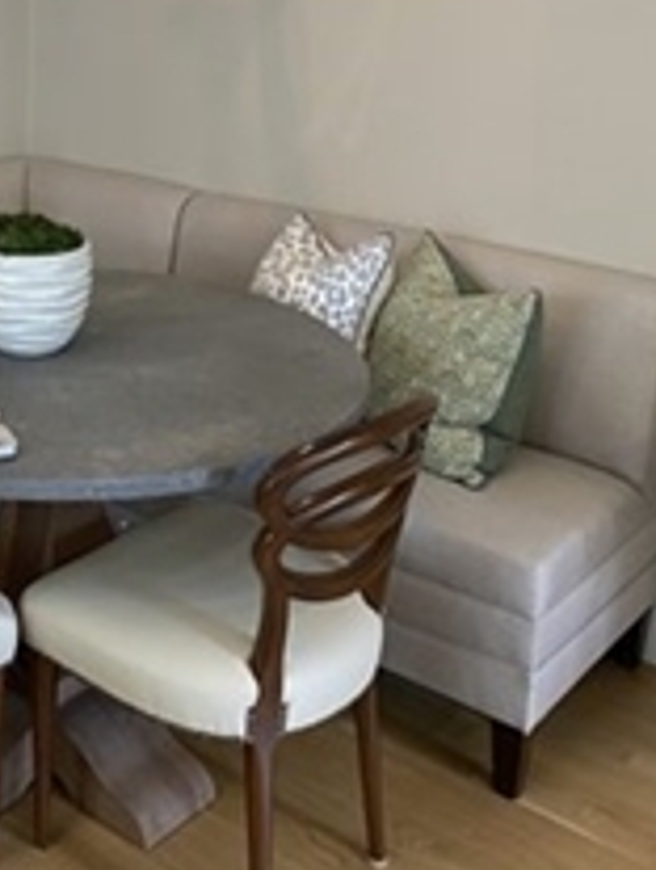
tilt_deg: -8.9
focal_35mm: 50
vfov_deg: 36.3
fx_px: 1260
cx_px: 50
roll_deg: -1.4
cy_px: 128
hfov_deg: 28.0
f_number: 1.8
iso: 160
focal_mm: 4.25
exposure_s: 1/60
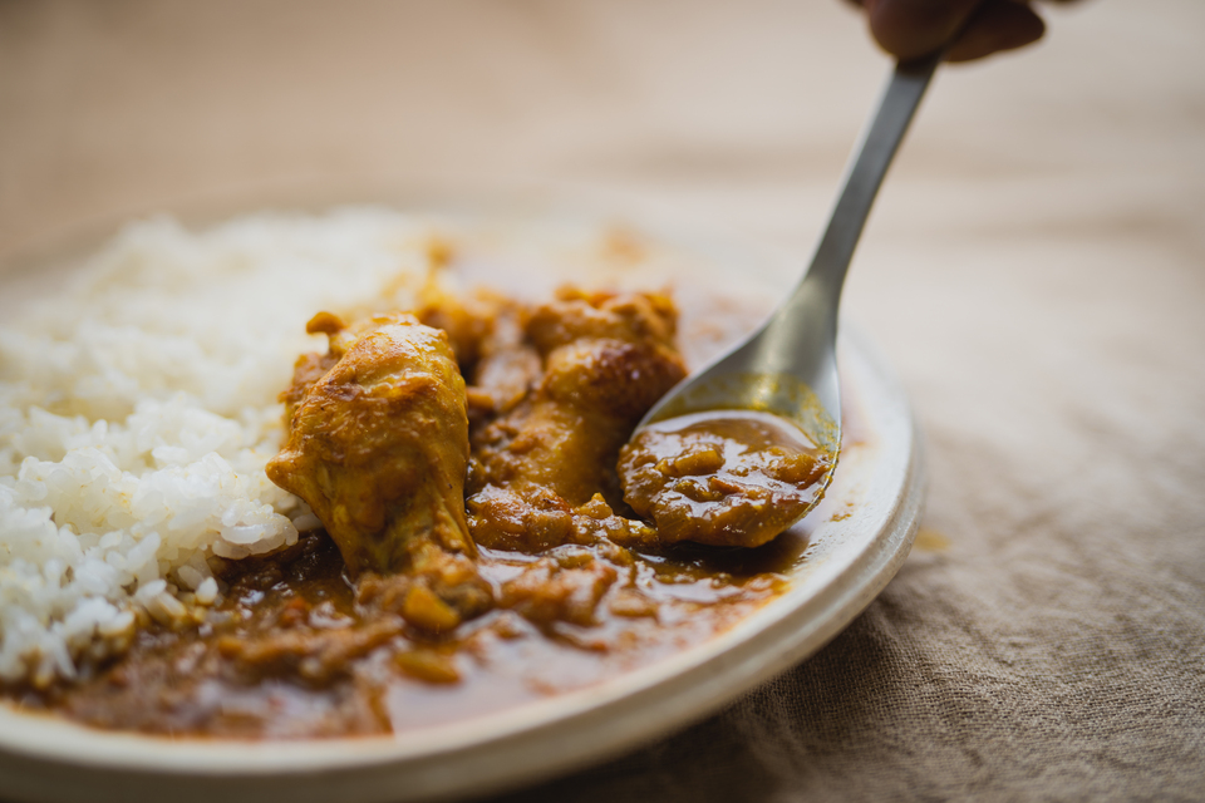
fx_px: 1673
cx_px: 602
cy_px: 402
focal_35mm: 50
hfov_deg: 39.6
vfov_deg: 27.0
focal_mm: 50
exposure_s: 1/320
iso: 200
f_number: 1.8
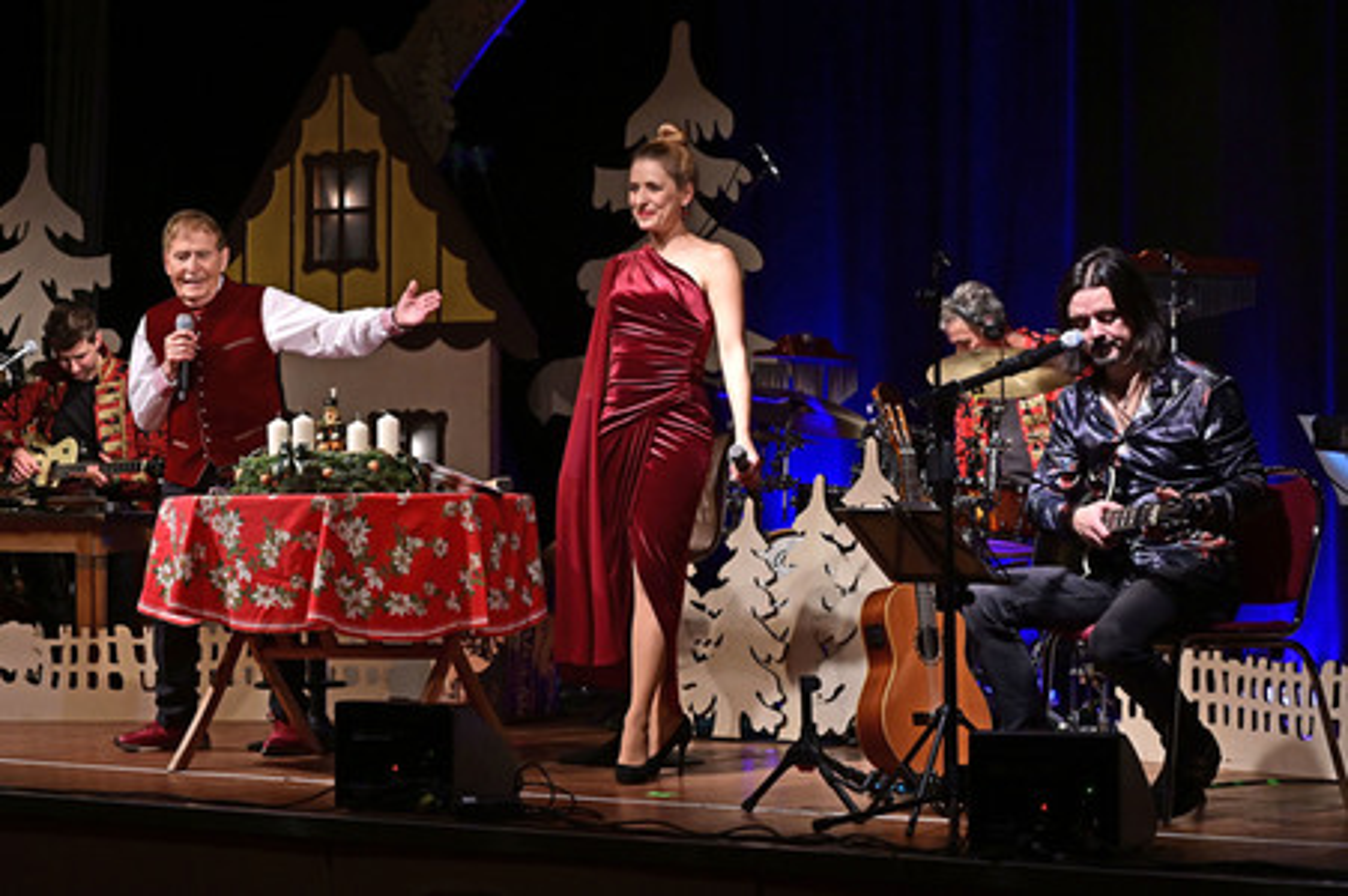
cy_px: 448
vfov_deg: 18.2
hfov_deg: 27.0
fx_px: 2806
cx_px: 674
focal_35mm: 75
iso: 1250
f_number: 6.3
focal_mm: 75
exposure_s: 1/160
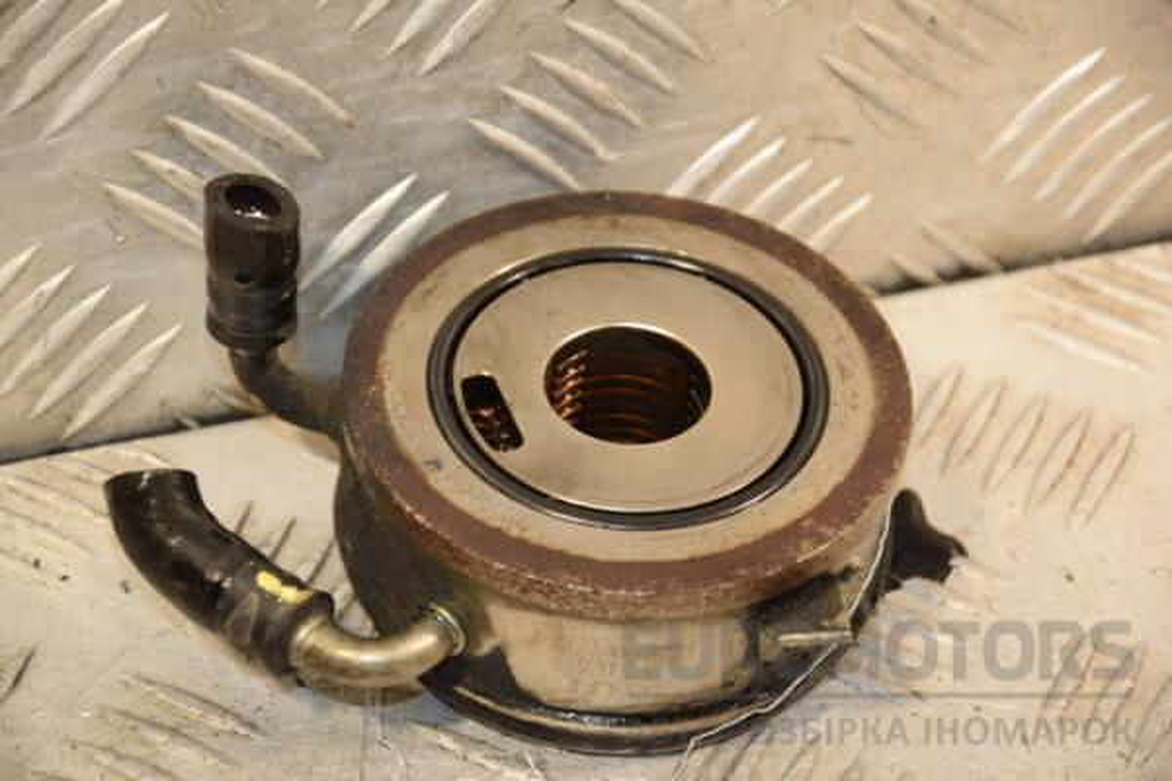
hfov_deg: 13.0
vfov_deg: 8.7
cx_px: 586
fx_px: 5127
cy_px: 390
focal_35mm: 158
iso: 800
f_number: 5.6
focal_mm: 105
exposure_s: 1/160
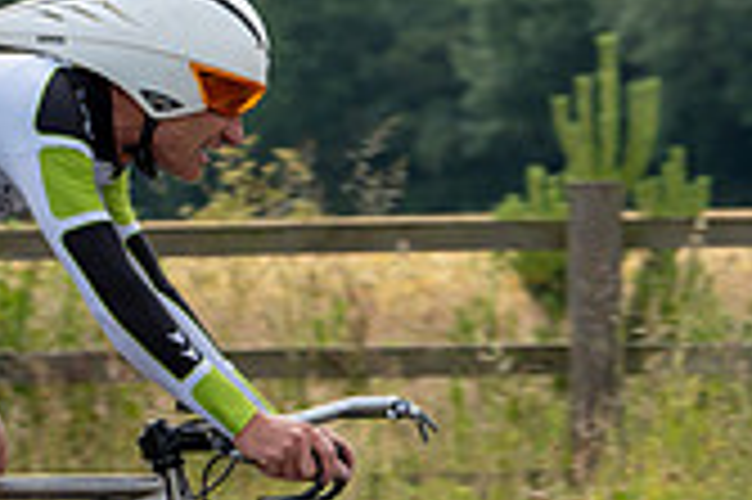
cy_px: 255
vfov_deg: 4.1
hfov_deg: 6.1
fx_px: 7033
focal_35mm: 337
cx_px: 59
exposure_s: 1/800
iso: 100
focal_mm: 91
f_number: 5
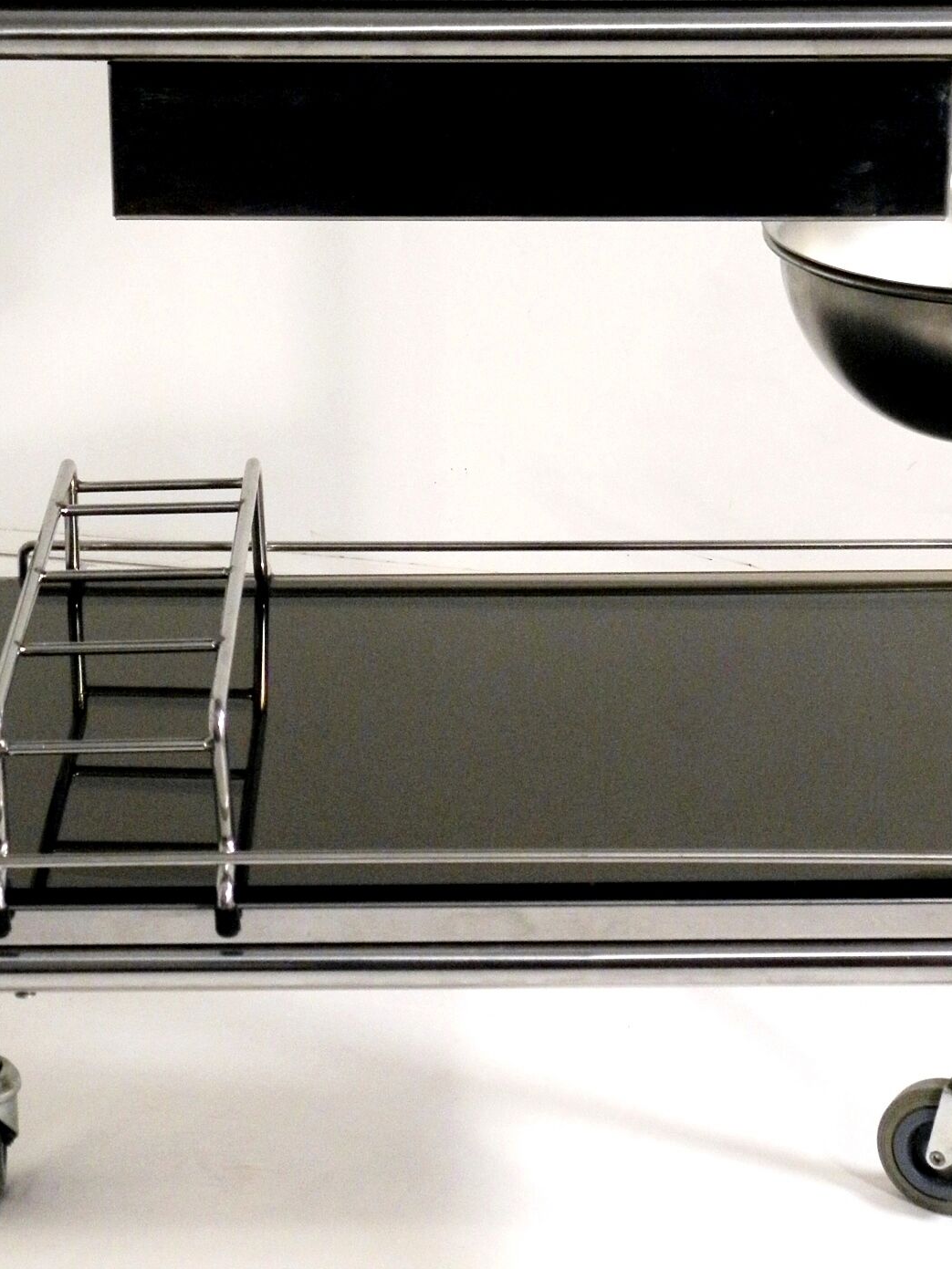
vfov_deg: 21.3
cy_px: 657
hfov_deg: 16.1
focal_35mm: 92
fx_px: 3374
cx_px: 495
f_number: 4
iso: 200
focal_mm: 9.1
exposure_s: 1/30
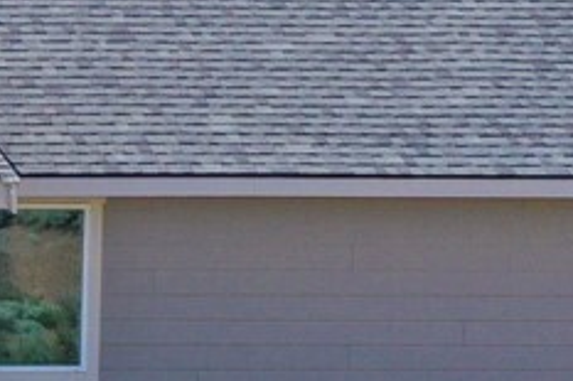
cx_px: -835
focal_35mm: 204
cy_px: 267
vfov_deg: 6.7
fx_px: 3245
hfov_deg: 9.0
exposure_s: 1/400
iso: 100
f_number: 5.6
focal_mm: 10.26
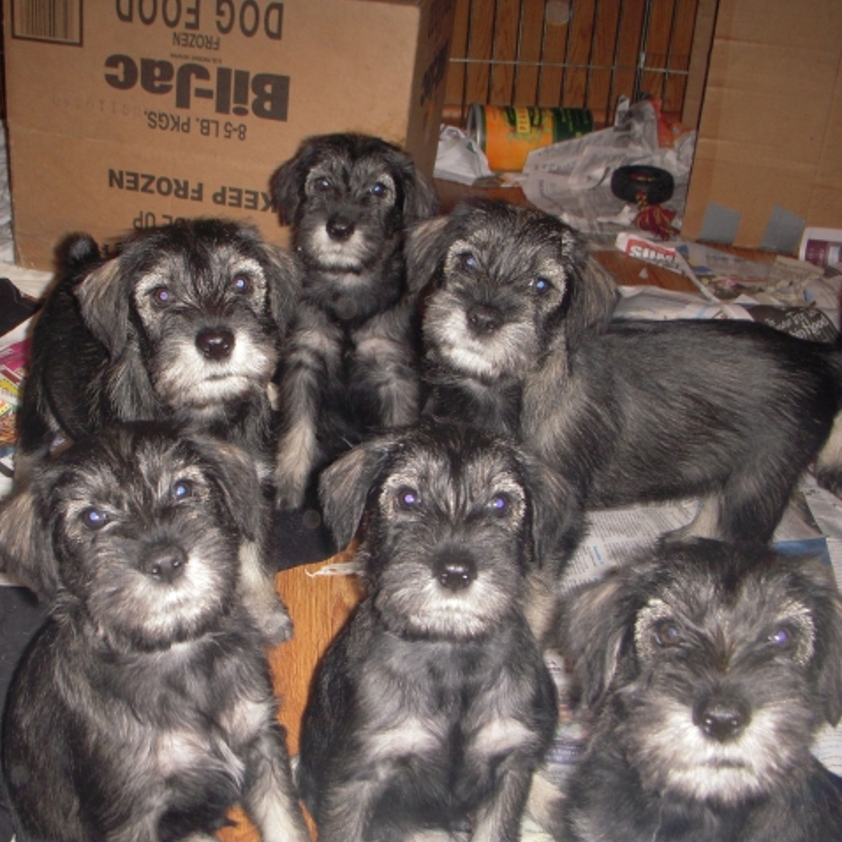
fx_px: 1238
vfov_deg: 37.6
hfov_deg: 37.3
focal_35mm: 45
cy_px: 421
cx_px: 321
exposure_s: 1/60
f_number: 3.3
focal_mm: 6.3
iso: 200
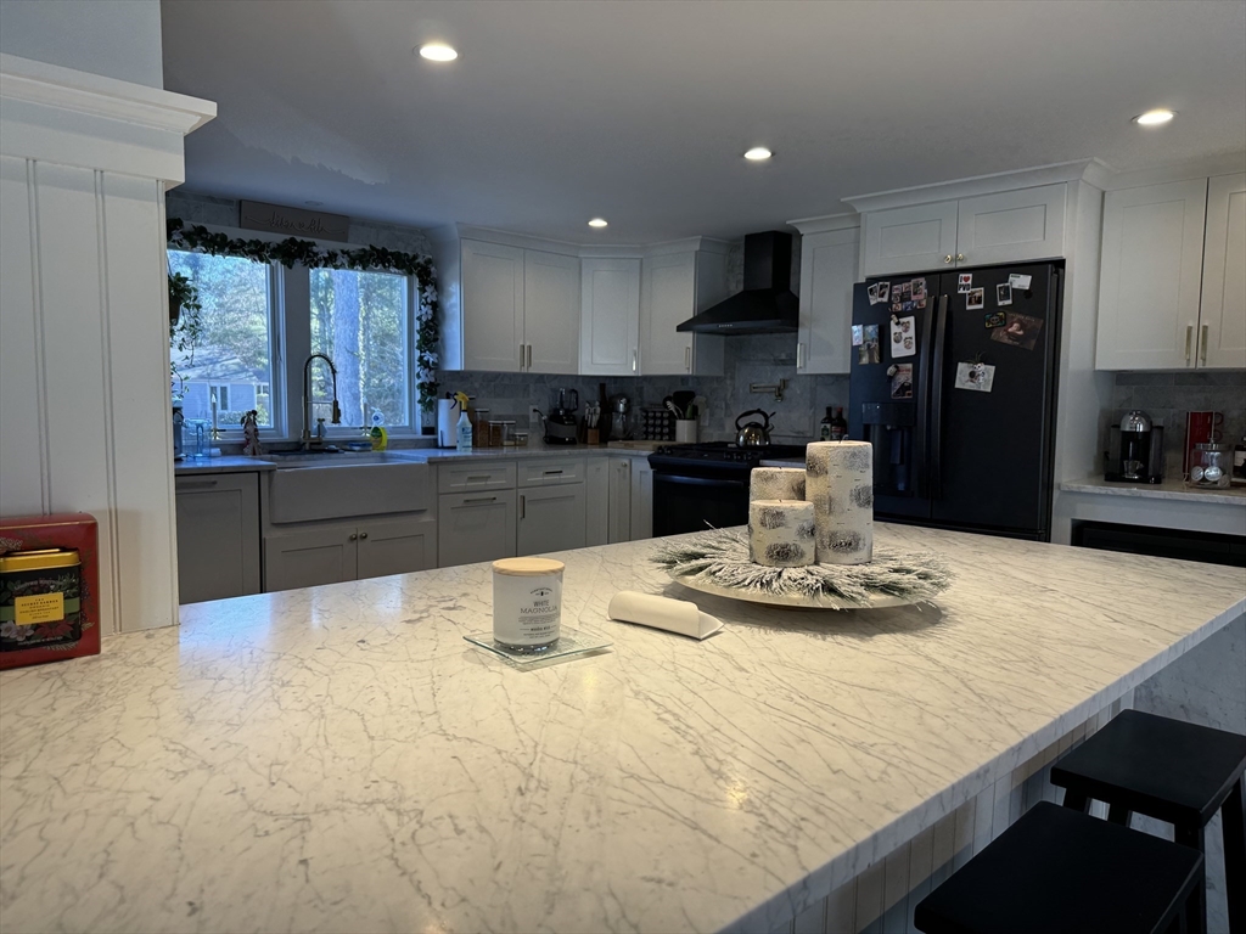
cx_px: 623
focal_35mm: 24
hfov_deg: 71.6
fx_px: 864
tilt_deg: -5.3
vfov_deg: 56.8
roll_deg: -1.5
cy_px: 467
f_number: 1.78
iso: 64
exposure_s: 1/120
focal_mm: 6.76
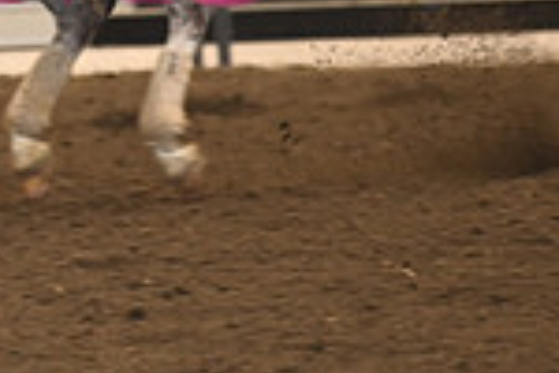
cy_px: -181
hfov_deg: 2.7
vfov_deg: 1.8
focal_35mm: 775
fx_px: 12033
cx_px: -231
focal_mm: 200
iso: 1600
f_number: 3.2
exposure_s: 1/250
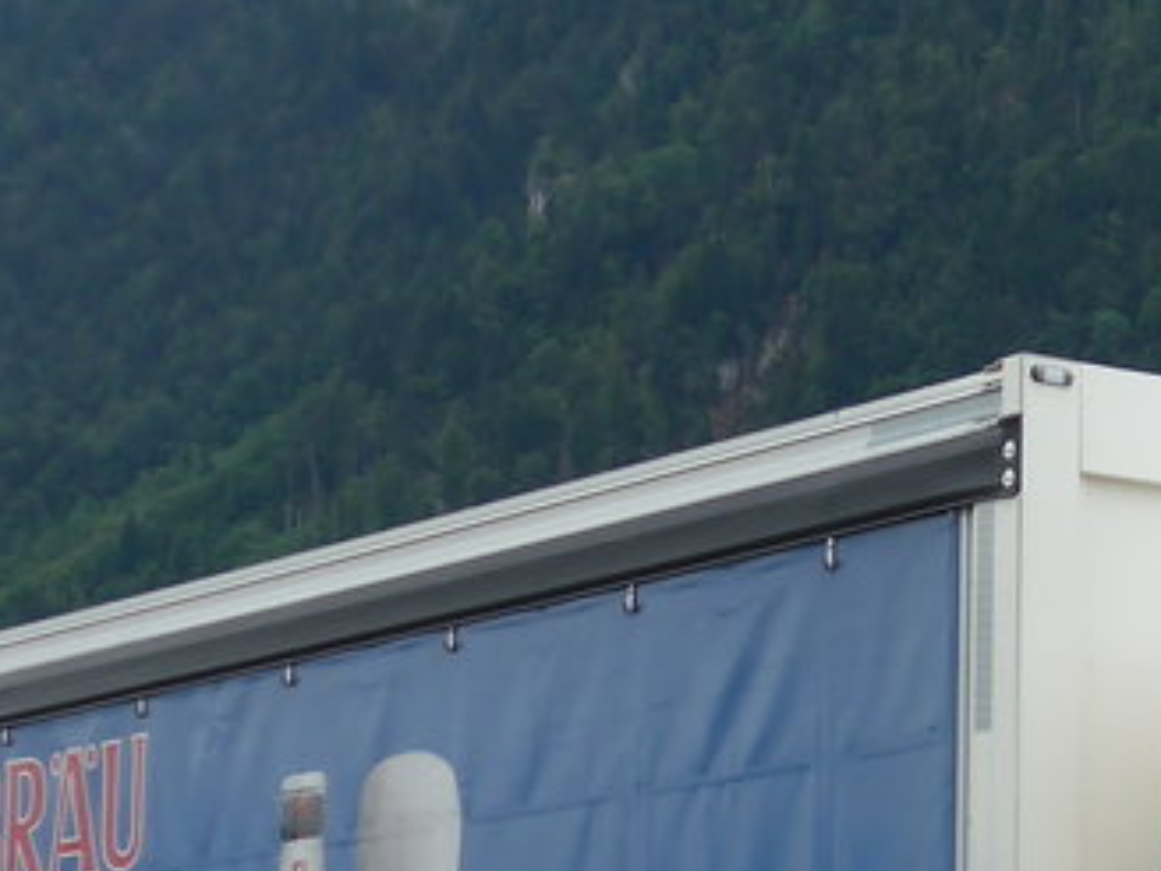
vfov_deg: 9.1
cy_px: 931
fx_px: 5400
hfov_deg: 12.0
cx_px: 1320
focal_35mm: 161
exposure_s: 1/640
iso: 80
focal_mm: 9
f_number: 2.8
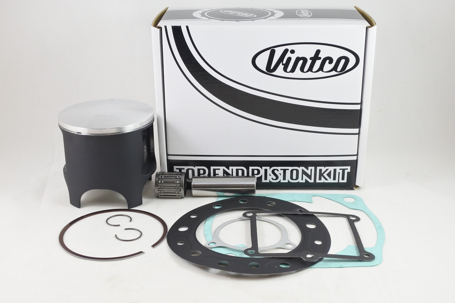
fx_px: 493
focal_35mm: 39
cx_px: 228
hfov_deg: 49.6
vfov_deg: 34.2
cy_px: 152
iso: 640
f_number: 4.2
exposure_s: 1/125
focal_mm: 14.7
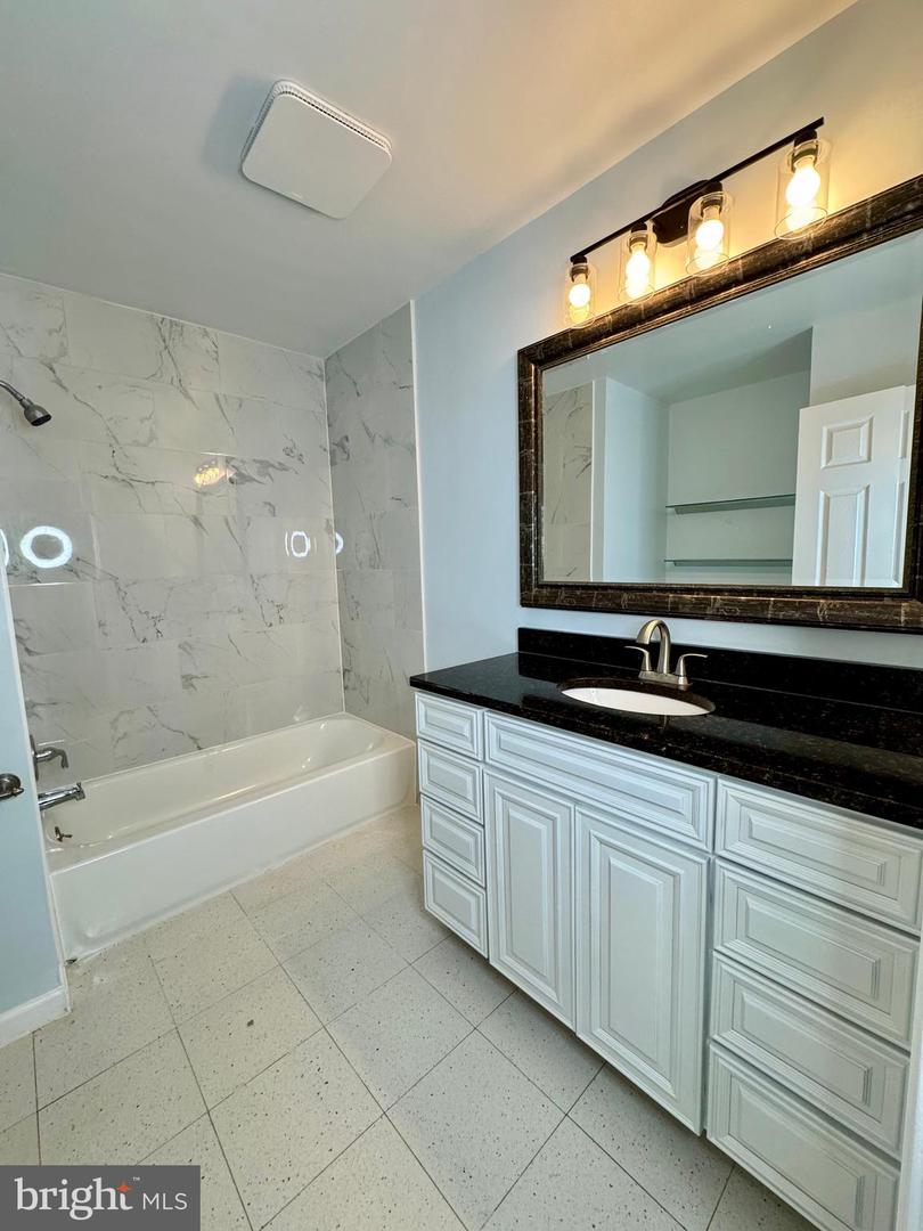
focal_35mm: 14
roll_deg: +2.2
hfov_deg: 85.7
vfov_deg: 102.1
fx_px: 498
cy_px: 616
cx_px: 462
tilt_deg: -7.4
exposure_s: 1/120
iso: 200
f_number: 2.2
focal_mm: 2.22
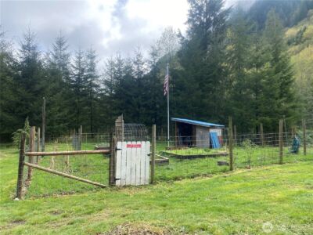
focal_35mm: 26
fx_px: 235
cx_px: 156
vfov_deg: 53.1
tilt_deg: +3.1
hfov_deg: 67.3
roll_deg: -0.1
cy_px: 118
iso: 32
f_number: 1.8
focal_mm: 4.25
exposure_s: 1/793
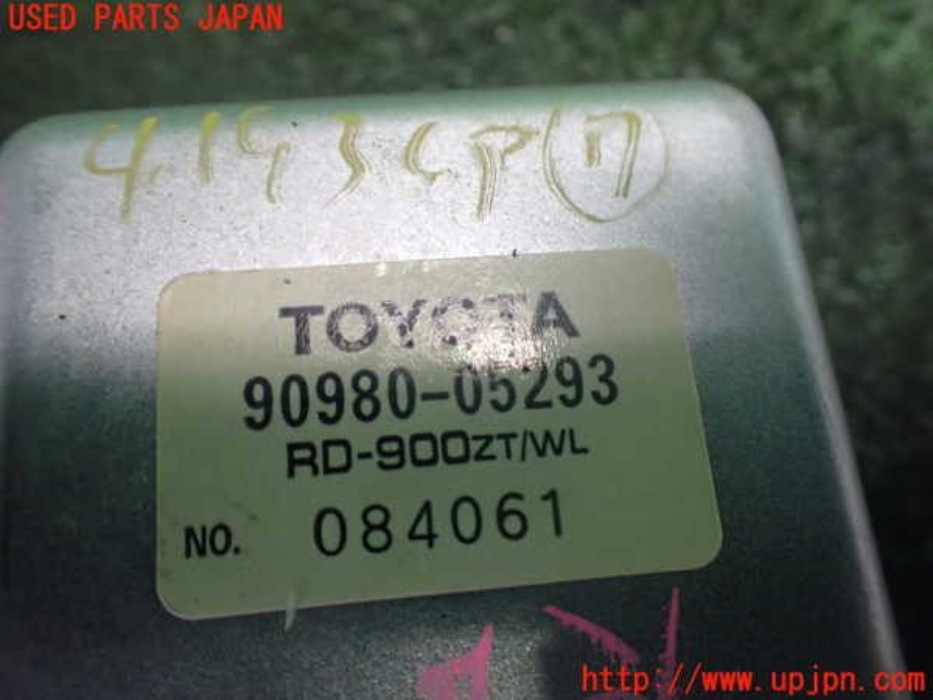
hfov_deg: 60.0
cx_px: 466
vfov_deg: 46.8
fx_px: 809
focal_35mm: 30
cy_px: 350
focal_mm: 5.4
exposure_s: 1/125
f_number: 2.3
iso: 640
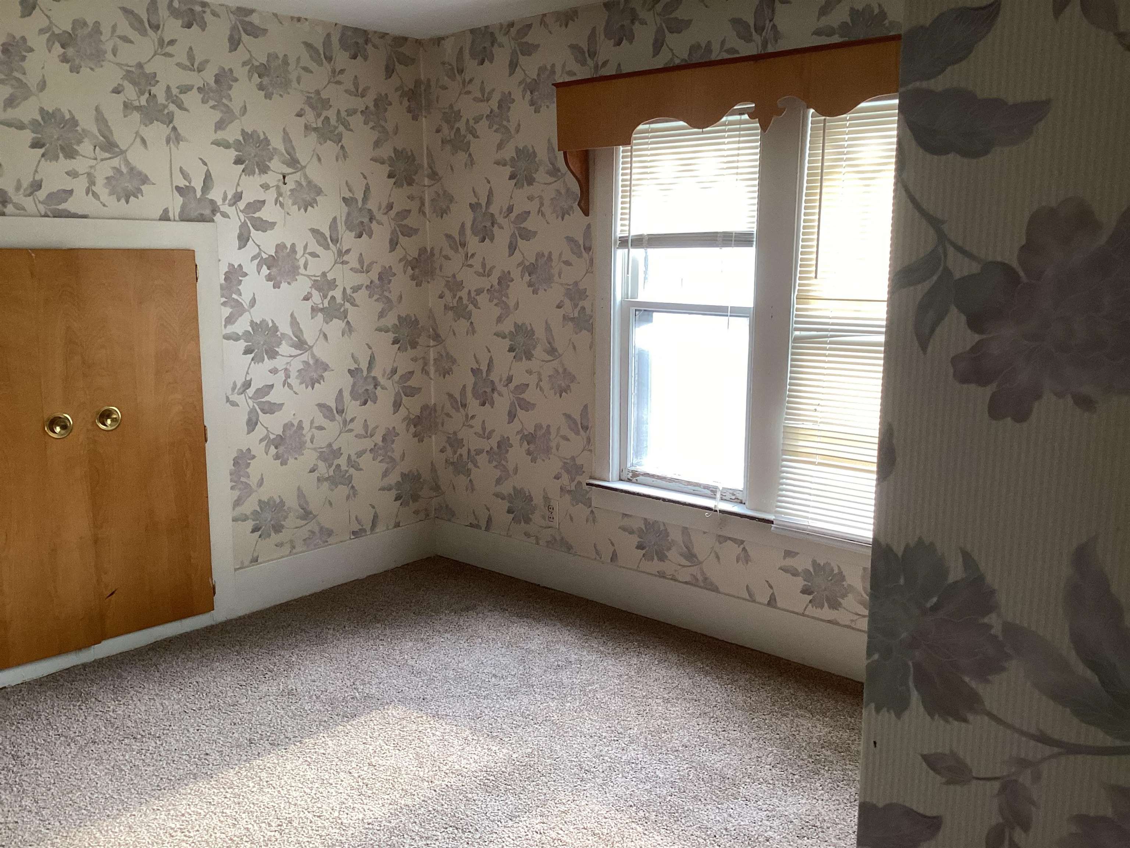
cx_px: 565
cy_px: 424
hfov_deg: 58.4
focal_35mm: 31
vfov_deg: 45.4
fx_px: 1012
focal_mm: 3.3
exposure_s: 1/50
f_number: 2.4
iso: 100
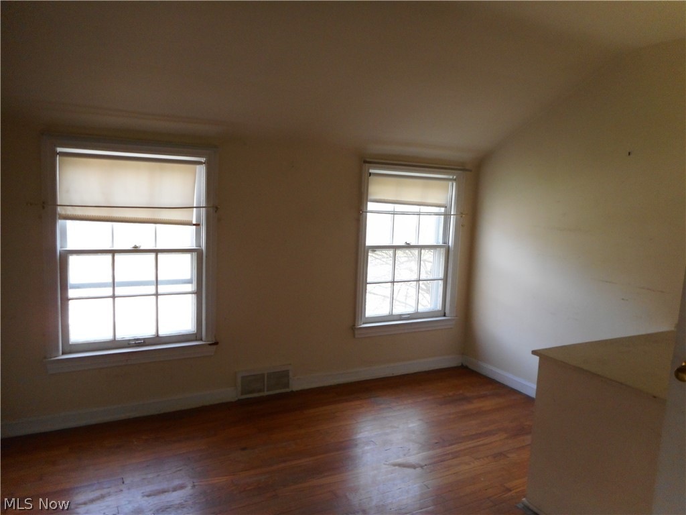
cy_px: 258
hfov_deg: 69.4
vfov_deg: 54.9
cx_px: 343
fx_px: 495
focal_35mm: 25
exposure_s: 1/30
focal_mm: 4.5
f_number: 3.7
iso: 180
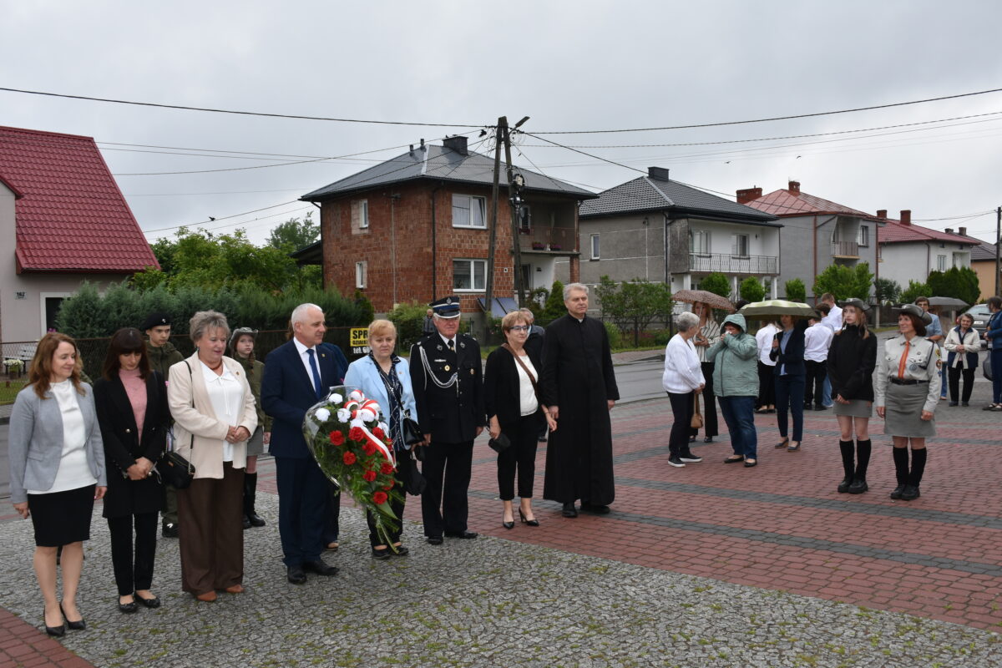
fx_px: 960
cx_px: 501
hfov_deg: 55.1
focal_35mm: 34
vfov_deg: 38.4
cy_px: 334
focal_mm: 23
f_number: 8
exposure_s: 1/250
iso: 400
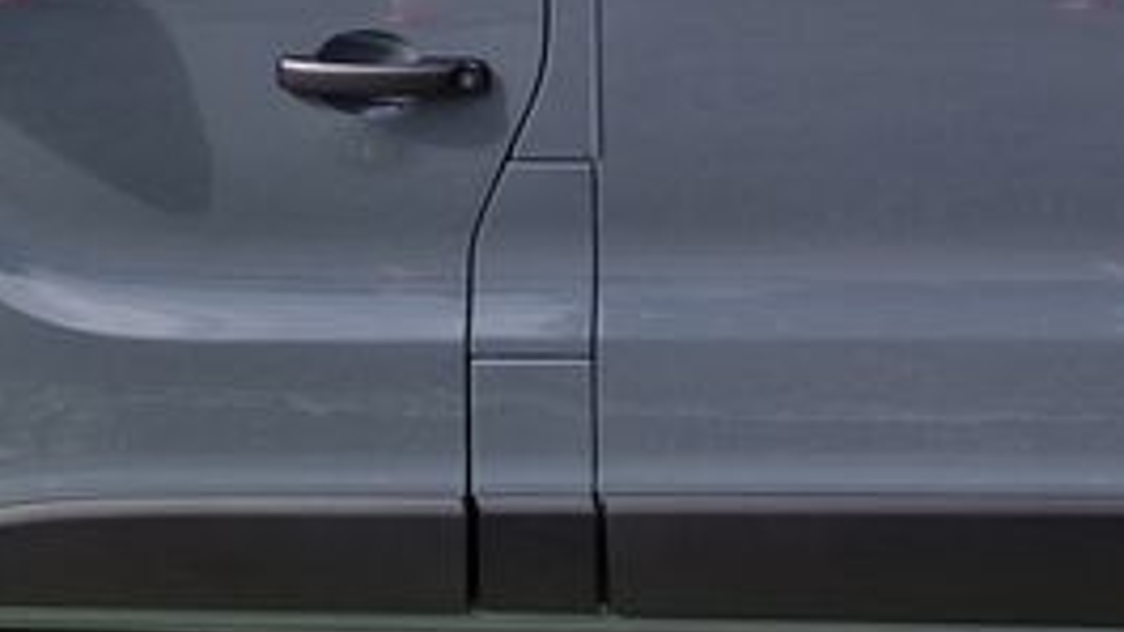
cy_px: -297
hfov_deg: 21.4
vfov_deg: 11.9
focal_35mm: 97
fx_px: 2891
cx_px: 1048
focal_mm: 5.4
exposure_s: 1/1264
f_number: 1.8
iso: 50
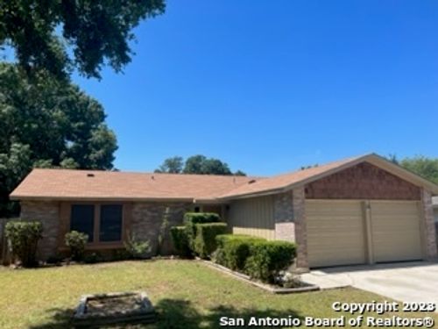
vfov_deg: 53.1
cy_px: 164
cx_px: 219
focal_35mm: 26
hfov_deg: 67.3
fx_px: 329
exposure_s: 1/3704
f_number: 1.5
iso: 50
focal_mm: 5.7
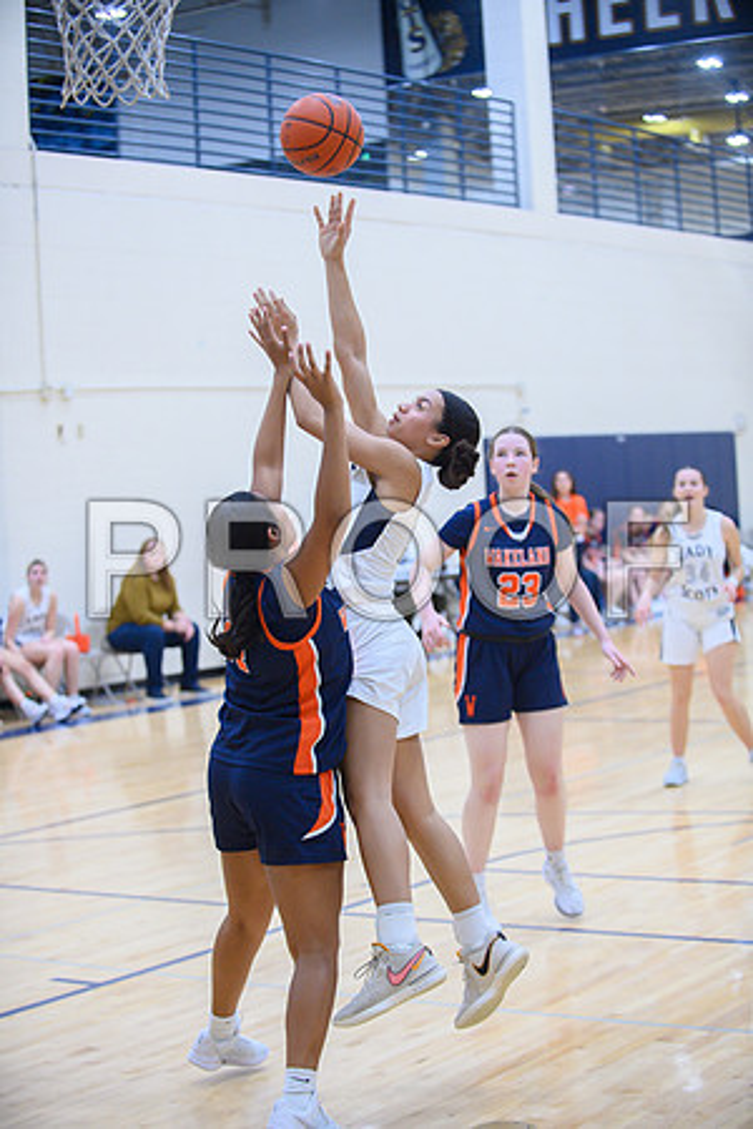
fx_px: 2196
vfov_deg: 28.8
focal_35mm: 70
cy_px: 564
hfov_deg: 19.5
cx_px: 376
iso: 4000
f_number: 2.8
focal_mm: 70
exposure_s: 1/1000
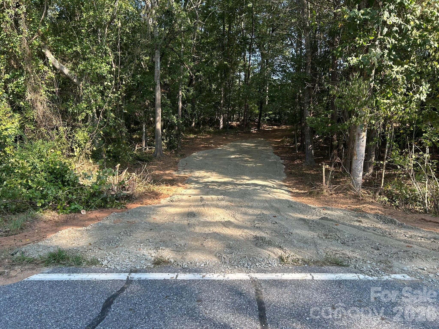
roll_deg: -0.9
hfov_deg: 67.3
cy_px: 164
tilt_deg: -8.0
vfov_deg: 53.1
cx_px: 220
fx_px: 330
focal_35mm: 26
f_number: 1.5
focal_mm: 5.7
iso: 50
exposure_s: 1/521
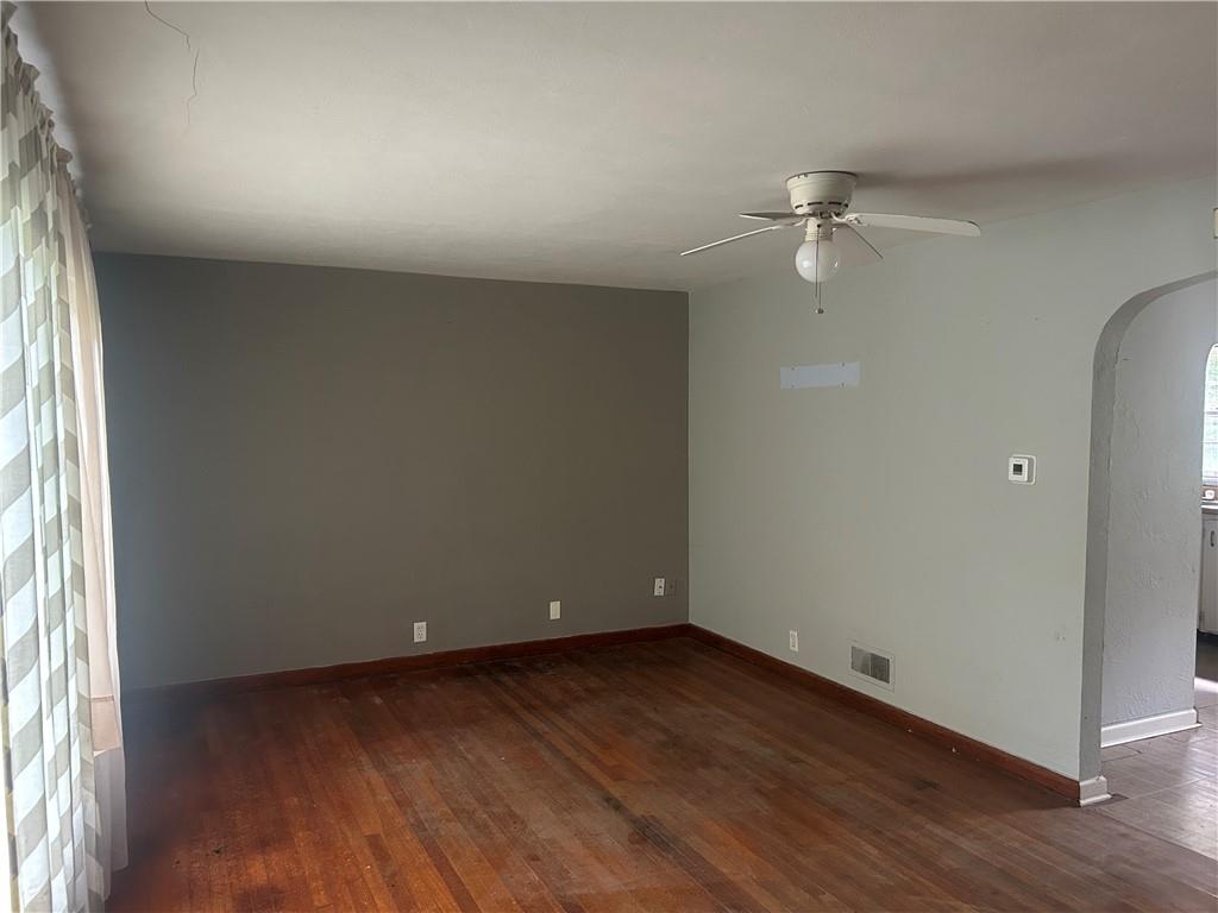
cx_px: 609
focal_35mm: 26
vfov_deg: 53.1
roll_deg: +0.3
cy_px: 456
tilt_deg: -3.7
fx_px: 915
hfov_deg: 67.3
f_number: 1.5
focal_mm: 5.7
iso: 320
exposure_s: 1/60
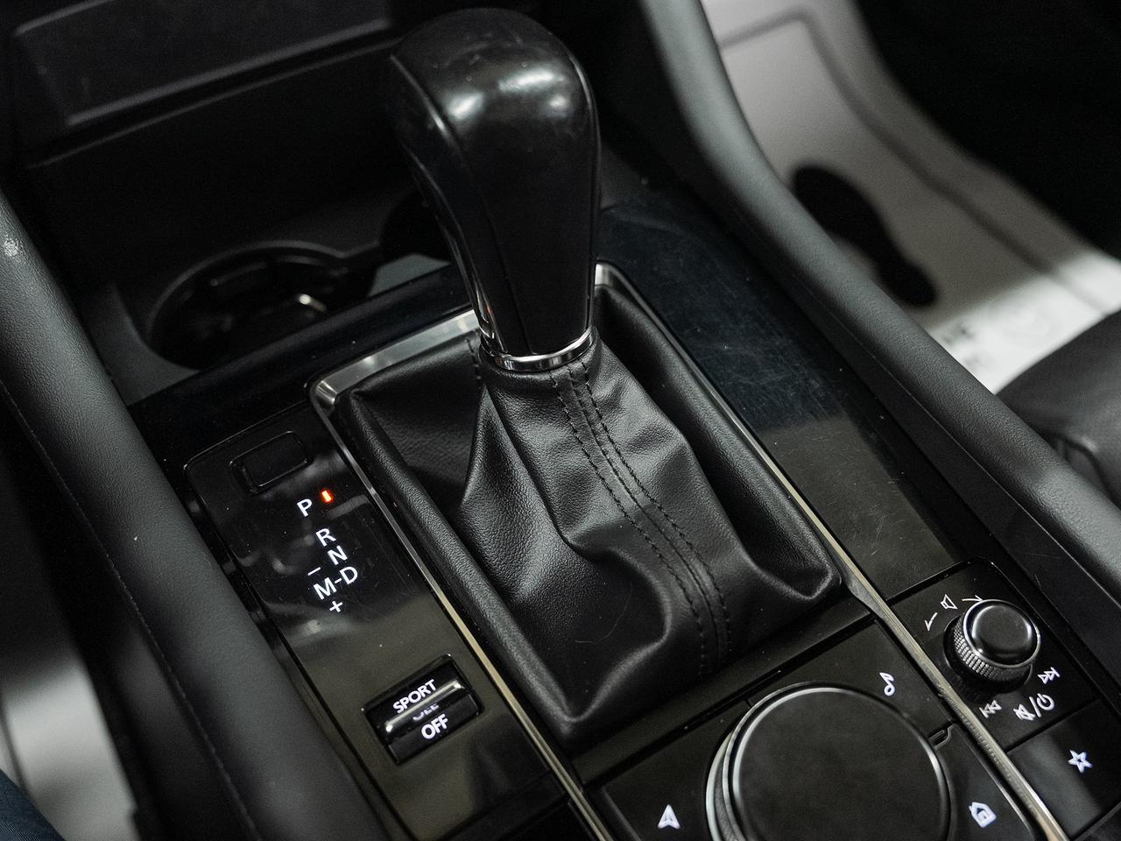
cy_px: 395
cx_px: 552
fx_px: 1082
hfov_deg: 54.8
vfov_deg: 42.4
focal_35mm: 33
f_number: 3.5
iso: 1000
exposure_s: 1/40
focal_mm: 24
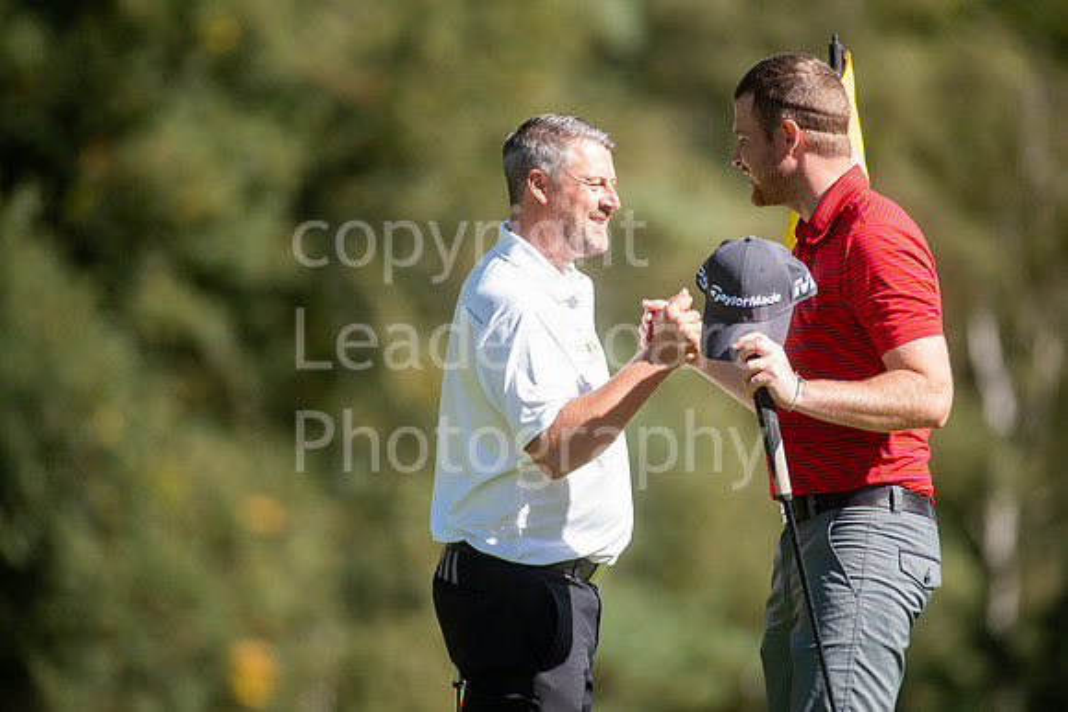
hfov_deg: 6.9
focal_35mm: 300
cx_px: 534
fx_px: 8902
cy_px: 356
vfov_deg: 4.6
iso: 640
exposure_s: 1/3200
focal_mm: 300
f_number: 4.5
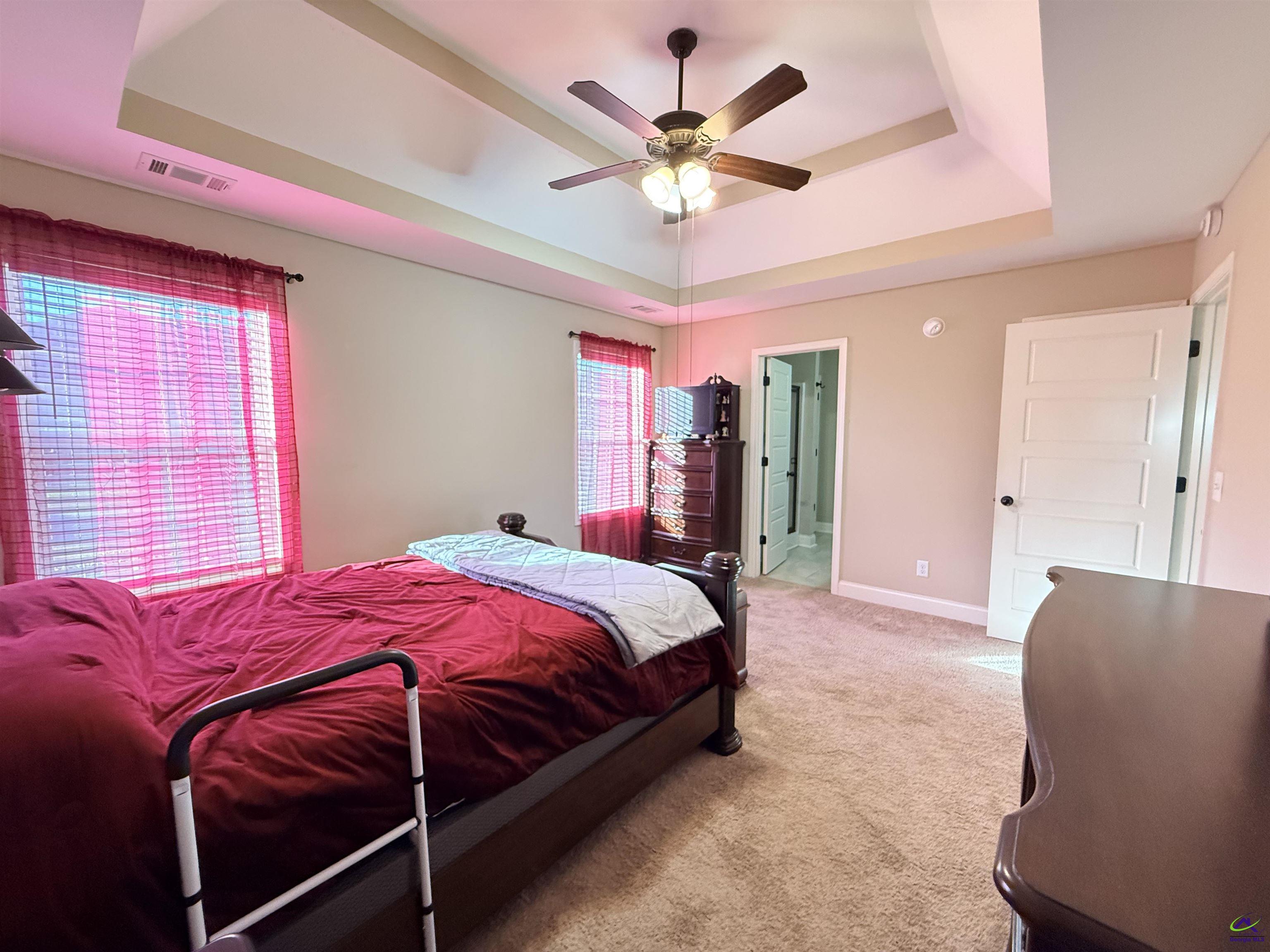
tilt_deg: -4.4
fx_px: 514
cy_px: 476
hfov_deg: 102.1
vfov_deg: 85.7
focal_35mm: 14
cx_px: 635
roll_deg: -0.1
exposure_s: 1/120
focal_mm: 2.22
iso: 640
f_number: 2.2
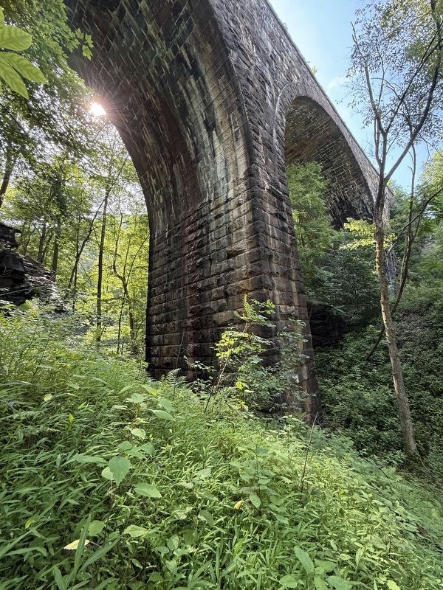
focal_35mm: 14
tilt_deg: +12.2
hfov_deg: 85.7
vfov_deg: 102.1
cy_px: 295
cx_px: 222
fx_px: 239
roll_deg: +4.1
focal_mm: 2.22
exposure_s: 1/99
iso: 125
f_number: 2.2
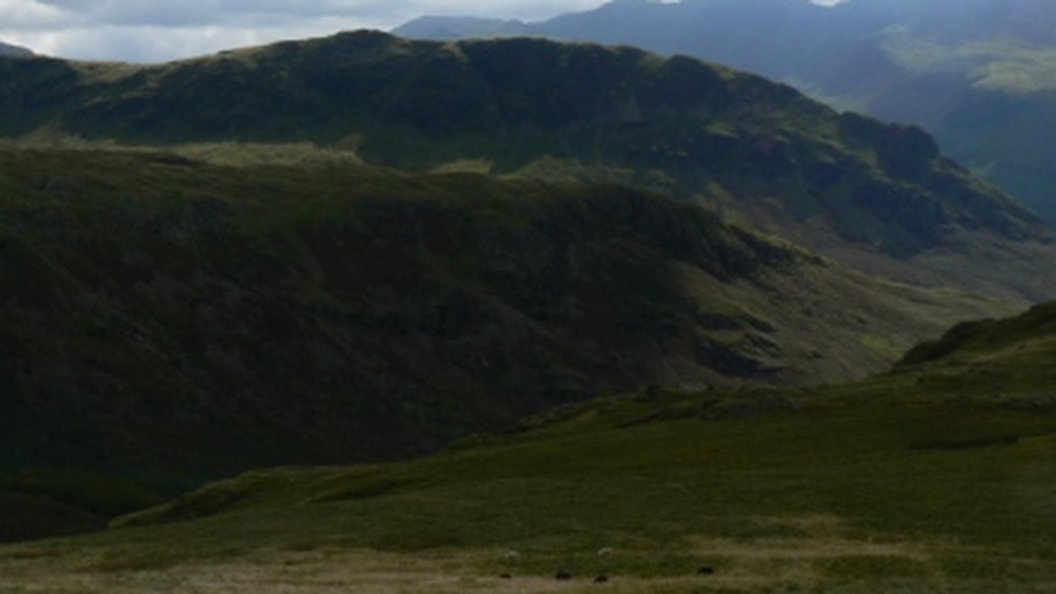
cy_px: 169
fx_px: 1736
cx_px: 521
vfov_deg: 19.3
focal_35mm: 62
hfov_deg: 33.8
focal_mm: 8.7
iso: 80
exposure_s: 1/400
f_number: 8
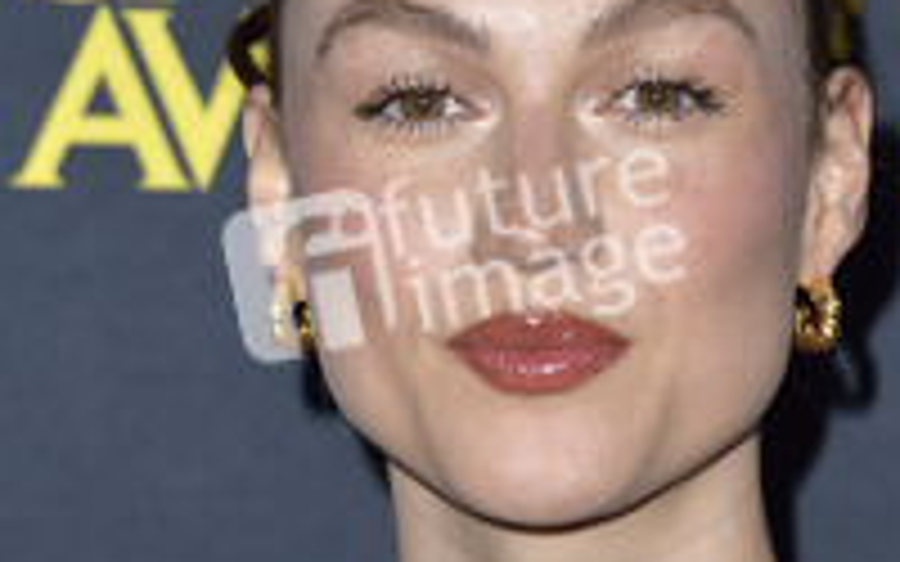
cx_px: 587
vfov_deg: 4.4
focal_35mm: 296
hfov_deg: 7.1
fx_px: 7260
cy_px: 481
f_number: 6.3
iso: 250
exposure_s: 1/250
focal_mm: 145
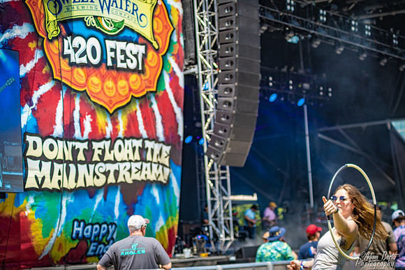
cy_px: 135
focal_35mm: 90
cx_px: 202
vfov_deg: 15.2
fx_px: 1013
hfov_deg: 22.6
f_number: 4
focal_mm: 90
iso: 125
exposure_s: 1/500
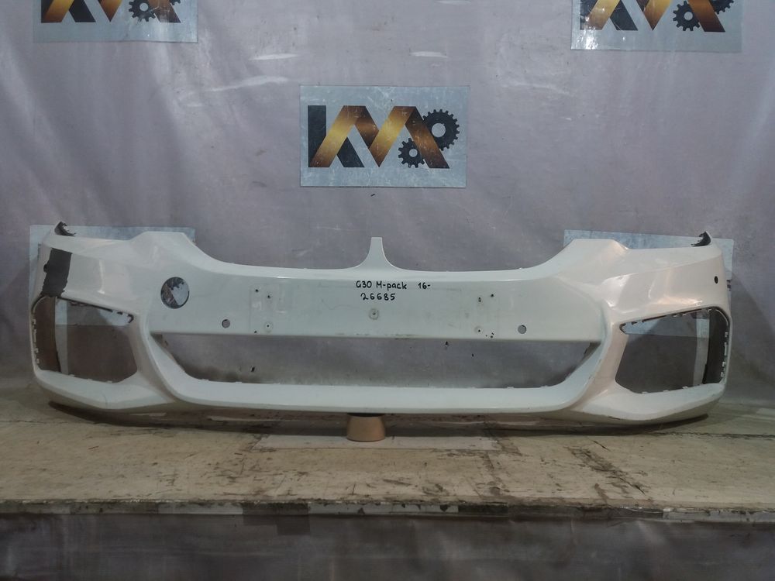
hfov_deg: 63.4
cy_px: 290
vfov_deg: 49.7
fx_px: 627
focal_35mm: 28
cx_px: 388
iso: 80
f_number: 1.9
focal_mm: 3.7
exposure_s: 1/33
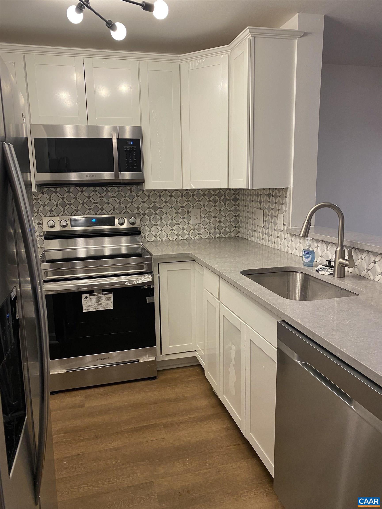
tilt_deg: -9.8
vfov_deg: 67.3
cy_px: 254
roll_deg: +1.1
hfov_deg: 53.1
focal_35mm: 26
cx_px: 191
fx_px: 383
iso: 100
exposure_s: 1/60
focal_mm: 4.25
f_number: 1.8
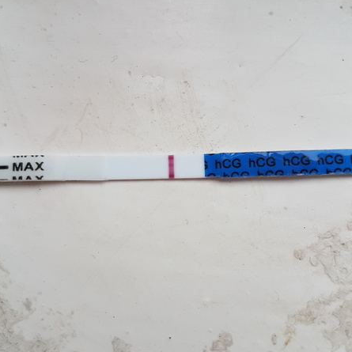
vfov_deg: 52.5
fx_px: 357
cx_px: 176
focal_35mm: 31
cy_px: 178
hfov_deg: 52.5
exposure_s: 1/50
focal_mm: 4.2
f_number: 1.7
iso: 125
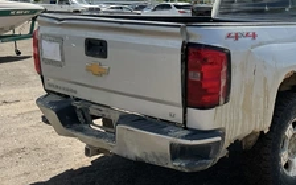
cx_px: 251
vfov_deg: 24.3
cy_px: 69
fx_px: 428
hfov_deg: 36.4
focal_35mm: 53
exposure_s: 1/1984
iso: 25
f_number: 1.8
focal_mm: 3
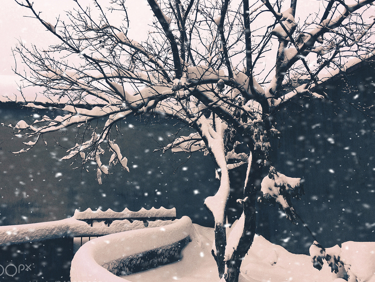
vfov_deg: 44.2
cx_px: 174
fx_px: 347
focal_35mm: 32
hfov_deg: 56.8
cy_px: 149
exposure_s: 1/1876
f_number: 2.2
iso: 25
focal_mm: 4.15
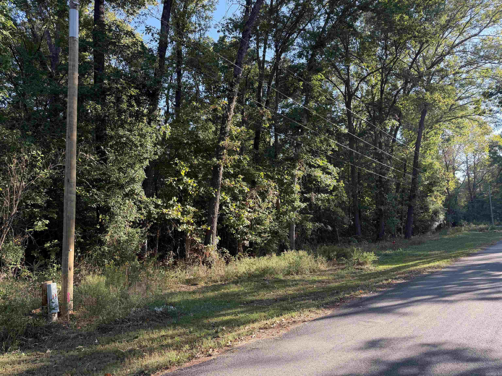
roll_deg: +1.3
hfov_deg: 71.6
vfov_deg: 56.8
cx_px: 251
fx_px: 348
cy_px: 188
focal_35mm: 24
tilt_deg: +4.7
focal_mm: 6.76
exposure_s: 1/397
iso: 100
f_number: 1.78
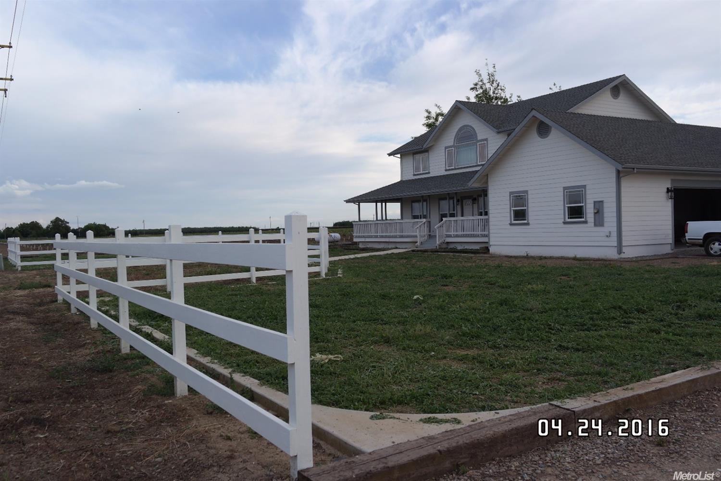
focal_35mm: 30
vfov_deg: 43.6
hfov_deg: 61.9
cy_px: 240
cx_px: 360
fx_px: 601
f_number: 5
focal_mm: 20
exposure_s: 1/180
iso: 100
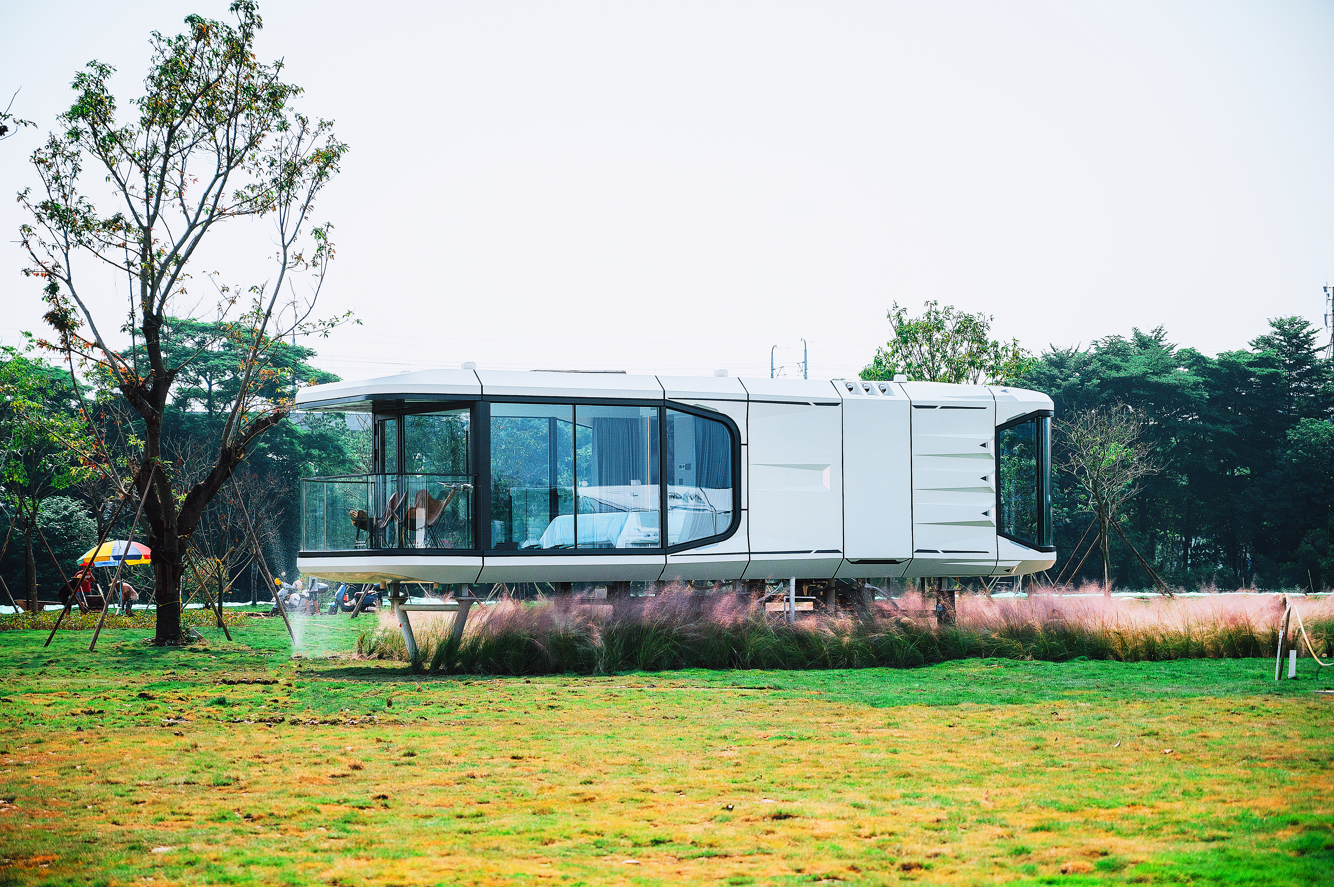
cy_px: 444
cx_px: 667
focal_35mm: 70
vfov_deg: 19.4
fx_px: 2592
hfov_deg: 28.9
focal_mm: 70
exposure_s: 1/8000
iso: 200
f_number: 4
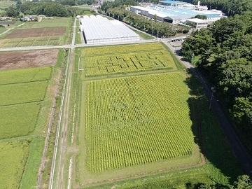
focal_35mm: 26
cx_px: 126
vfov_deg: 53.1
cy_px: 94
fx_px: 189
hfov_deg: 67.3
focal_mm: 4.68
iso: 110
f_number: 2.9
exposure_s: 1/800
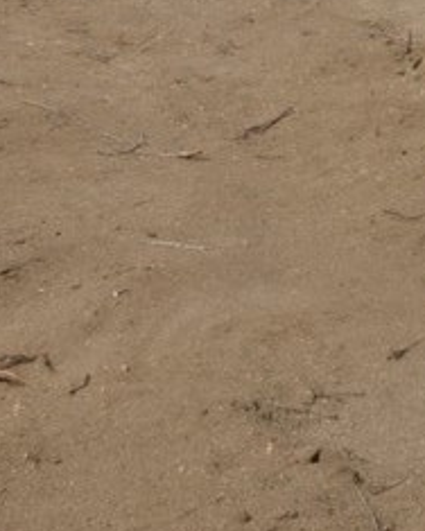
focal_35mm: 156
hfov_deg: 9.9
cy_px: -376
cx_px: 153
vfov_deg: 11.6
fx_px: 2453
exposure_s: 1/250
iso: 160
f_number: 8
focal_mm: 24
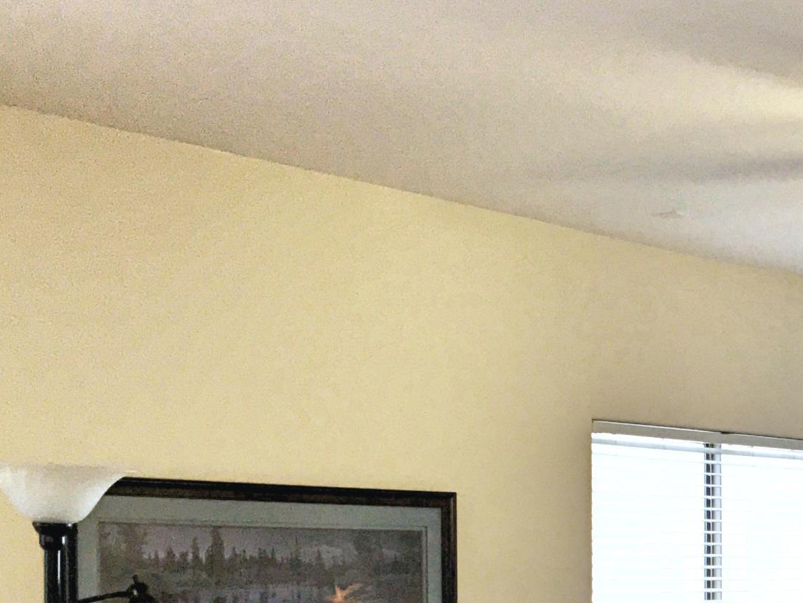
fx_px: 1810
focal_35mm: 78
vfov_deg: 18.1
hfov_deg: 23.2
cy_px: 701
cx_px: 923
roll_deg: -1.1
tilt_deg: -3.8
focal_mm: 4.15
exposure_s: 1/30
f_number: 2.2
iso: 40
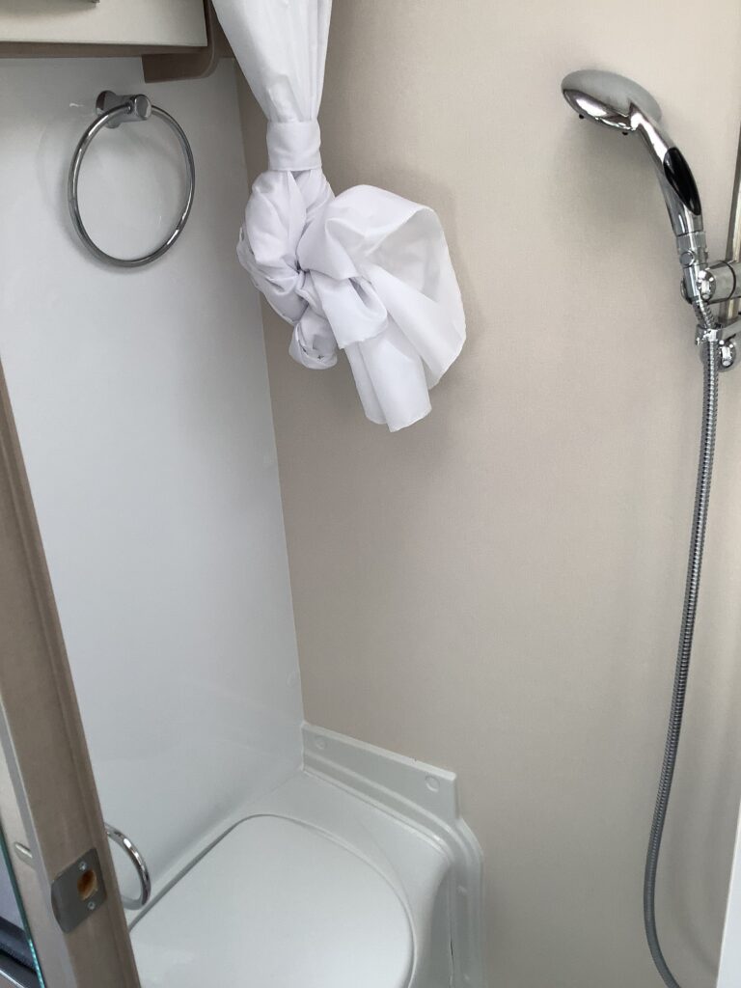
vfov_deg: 58.4
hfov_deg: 45.4
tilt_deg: -24.7
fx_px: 885
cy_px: 494
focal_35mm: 31
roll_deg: +3.0
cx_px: 370
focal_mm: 3.3
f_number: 2.4
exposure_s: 1/120
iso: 50
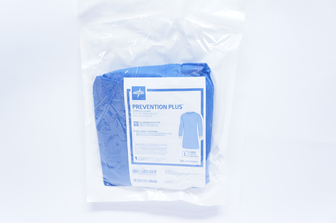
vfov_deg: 38.3
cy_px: 112
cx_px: 168
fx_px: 322
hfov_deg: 55.2
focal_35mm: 34
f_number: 4
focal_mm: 23
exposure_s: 1/160
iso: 1600
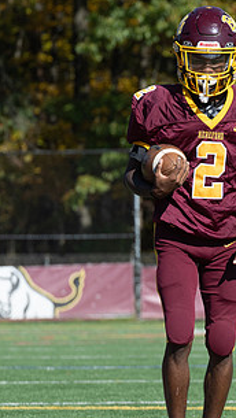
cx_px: 219
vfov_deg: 7.3
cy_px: 201
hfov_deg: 4.1
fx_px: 3298
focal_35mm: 297
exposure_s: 1/2000
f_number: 2.8
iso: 125
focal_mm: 74
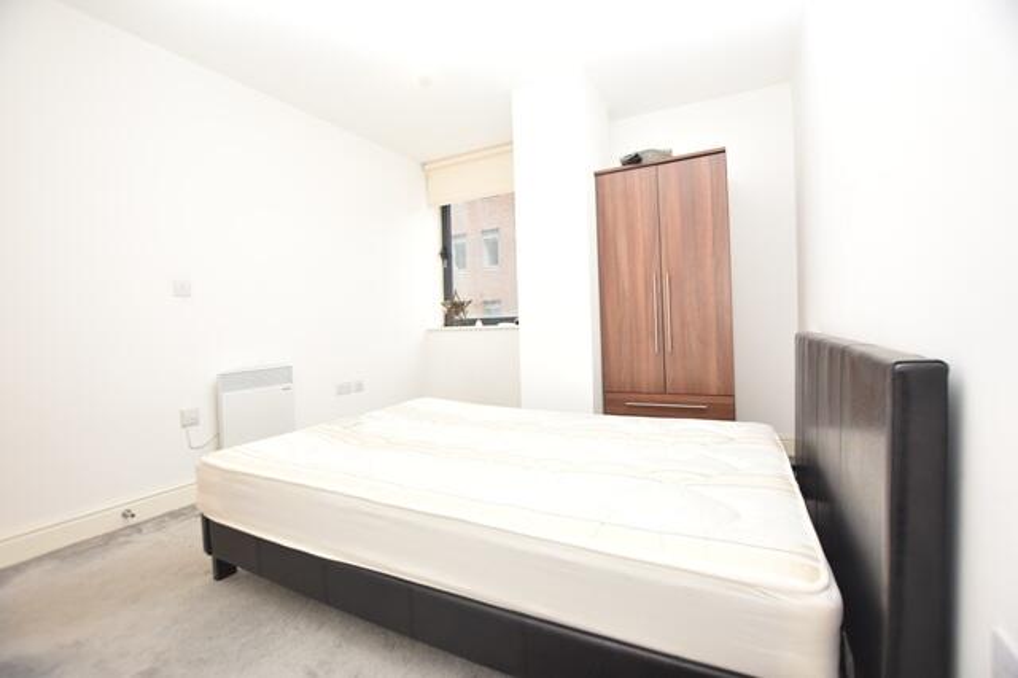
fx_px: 424
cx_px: 509
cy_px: 339
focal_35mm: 15
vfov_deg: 77.3
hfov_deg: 100.4
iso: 800
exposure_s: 1/80
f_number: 4.5
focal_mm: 10
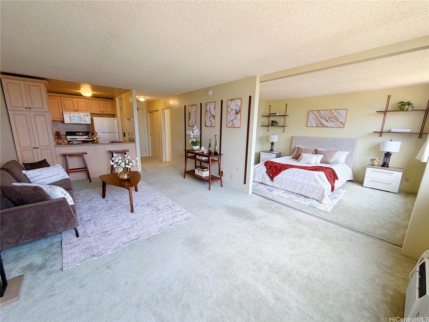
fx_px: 174
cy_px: 161
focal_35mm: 14
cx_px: 214
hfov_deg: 102.1
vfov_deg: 85.7
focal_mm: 2.22
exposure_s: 1/120
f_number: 2.2
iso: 125
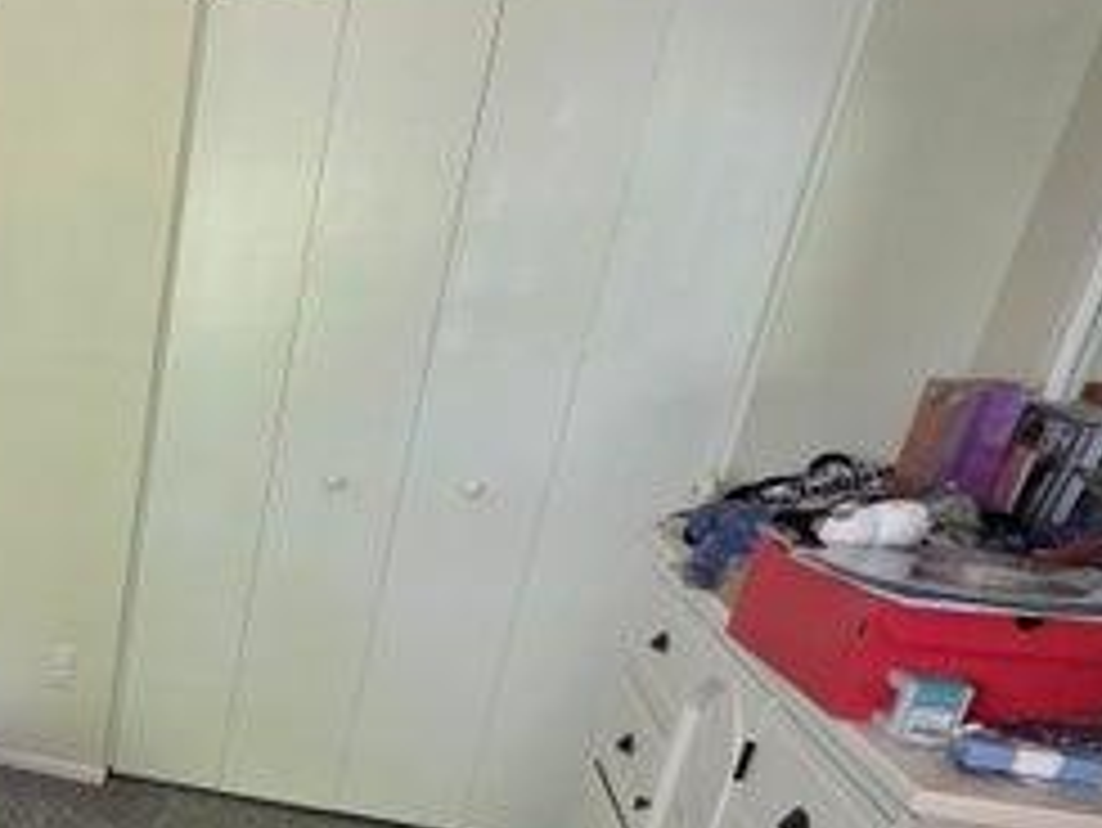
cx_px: -283
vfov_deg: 39.2
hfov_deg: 37.3
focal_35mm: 34
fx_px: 1083
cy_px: 729
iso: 250
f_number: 1.9
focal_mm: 2.2
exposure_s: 1/60
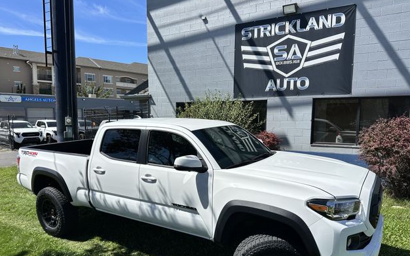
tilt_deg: -7.0
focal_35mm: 26
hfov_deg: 70.4
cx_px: 204
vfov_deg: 47.4
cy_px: 149
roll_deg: -1.0
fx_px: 290
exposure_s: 1/6211
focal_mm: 6.86
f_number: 1.78
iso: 80
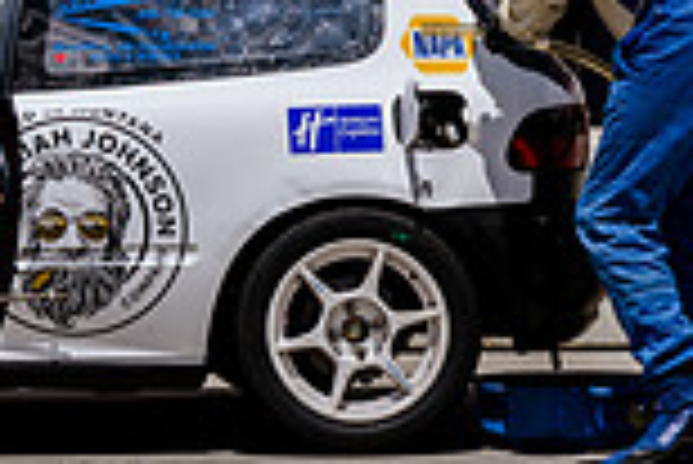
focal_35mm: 264
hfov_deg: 7.7
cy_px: -223
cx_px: -81
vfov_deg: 5.2
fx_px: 5087
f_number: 9
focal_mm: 70
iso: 64
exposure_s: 1/400
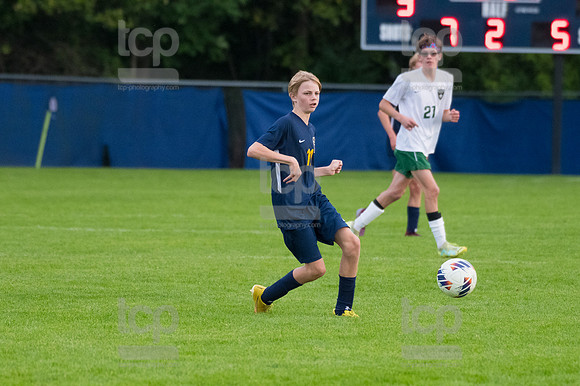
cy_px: 193
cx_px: 290
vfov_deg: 3.2
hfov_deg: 4.7
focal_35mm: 435
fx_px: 7004
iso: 3200
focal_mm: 290
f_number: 5.6
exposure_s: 1/2000
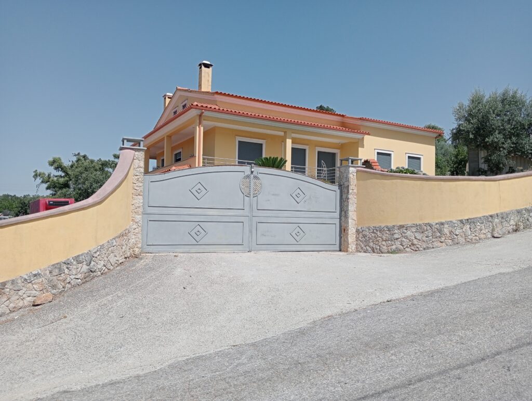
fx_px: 431
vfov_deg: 49.9
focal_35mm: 28
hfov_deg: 63.4
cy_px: 200
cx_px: 266
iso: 112
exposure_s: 1/963
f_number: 1.8
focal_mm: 4.04
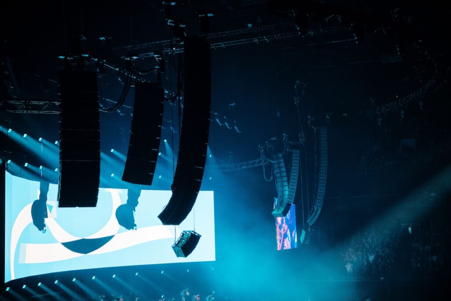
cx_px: 226
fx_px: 626
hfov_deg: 39.6
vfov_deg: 27.0
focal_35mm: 50
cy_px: 150
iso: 500
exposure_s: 1/160
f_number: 2.8
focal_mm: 50
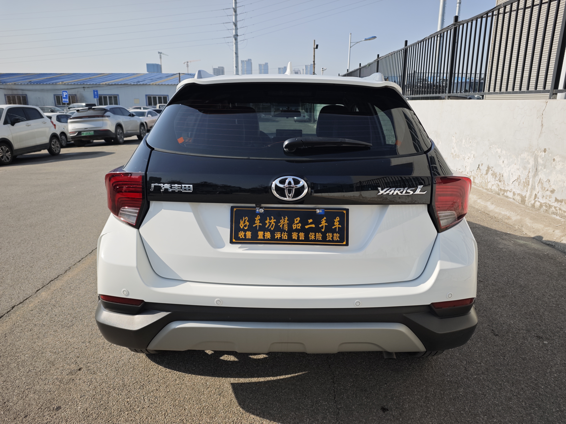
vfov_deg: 58.9
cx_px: 283
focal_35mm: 23
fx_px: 376
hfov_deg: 73.9
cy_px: 212
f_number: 1.6
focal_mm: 6.55
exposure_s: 1/2567
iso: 50
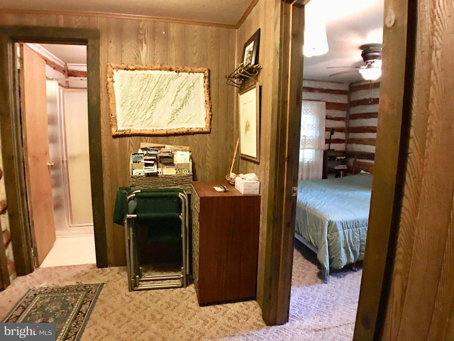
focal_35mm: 29
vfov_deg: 48.2
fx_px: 380
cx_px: 227
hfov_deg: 61.7
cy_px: 170
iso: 64
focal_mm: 4.15
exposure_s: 1/4
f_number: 2.2
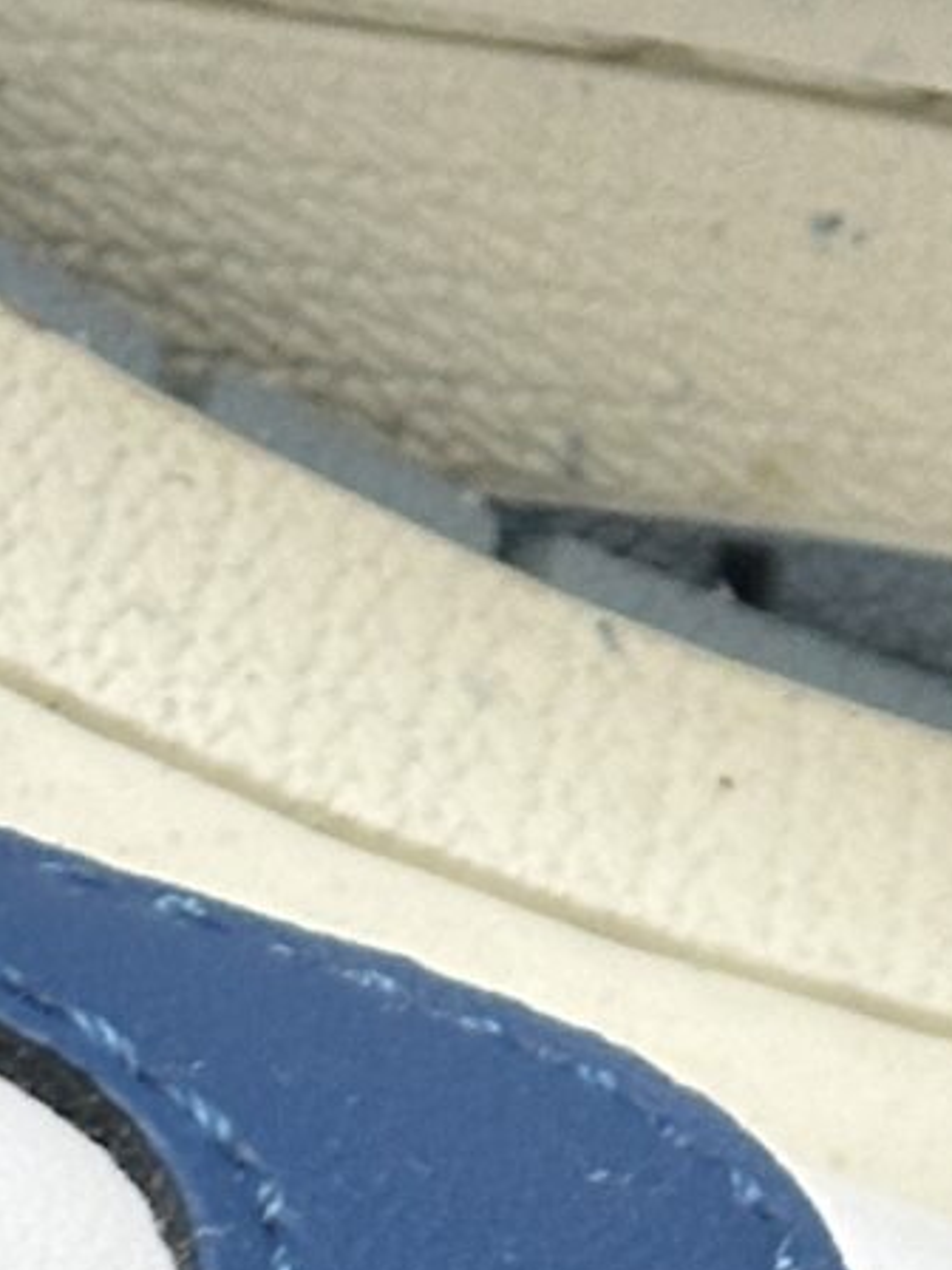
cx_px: 448
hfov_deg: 5.4
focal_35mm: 274
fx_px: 10047
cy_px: 40
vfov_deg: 7.2
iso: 200
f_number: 1.78
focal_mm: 6.86
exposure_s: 1/53
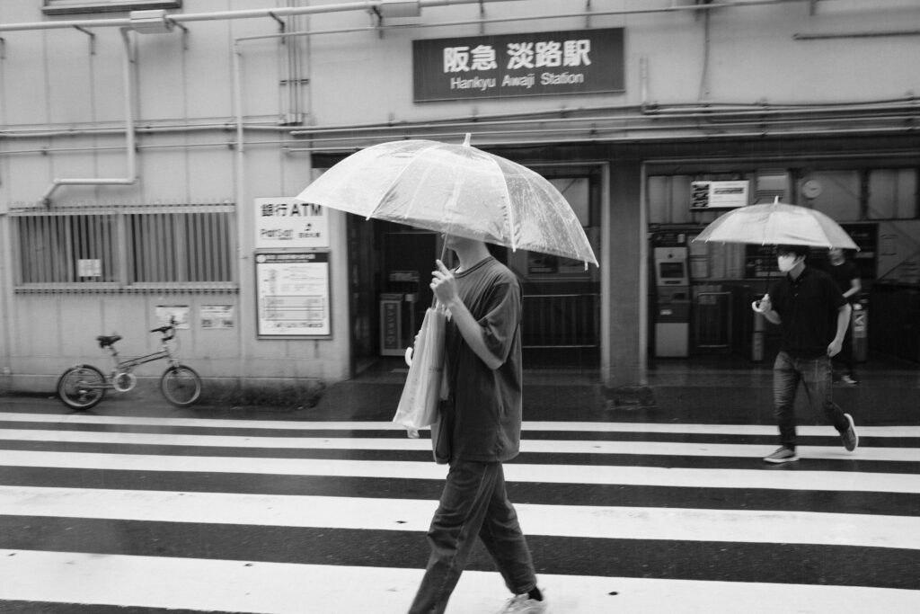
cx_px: 460
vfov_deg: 47.9
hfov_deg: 67.4
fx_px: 690
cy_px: 307
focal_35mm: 27
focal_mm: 18
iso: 400
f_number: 8
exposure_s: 1/58
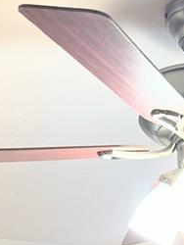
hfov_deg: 12.5
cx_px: 232
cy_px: 561
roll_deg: -0.5
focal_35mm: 115
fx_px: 814
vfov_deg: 13.4
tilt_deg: -3.9
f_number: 1.78
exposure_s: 1/60
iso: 160
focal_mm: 6.86
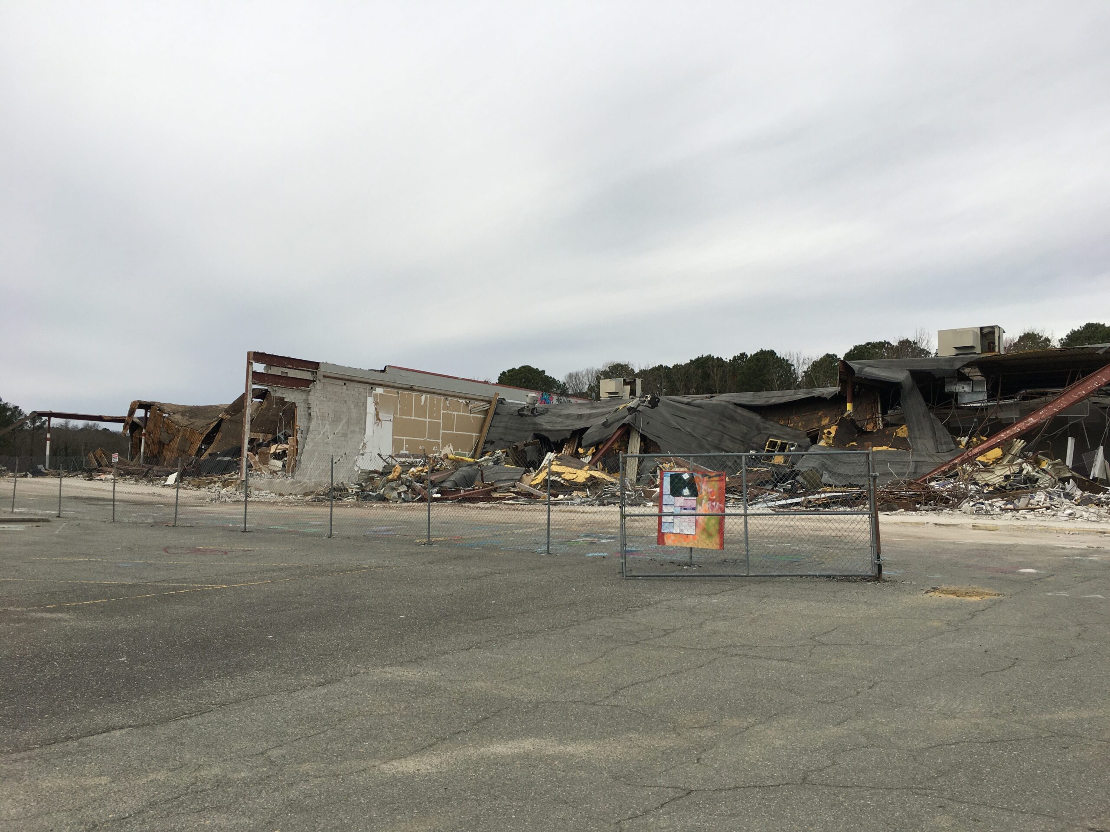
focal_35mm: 29
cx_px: 555
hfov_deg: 61.7
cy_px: 416
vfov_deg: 48.2
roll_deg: -0.7
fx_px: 930
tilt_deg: +6.2
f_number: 2.2
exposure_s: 1/1672
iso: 25
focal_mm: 4.15
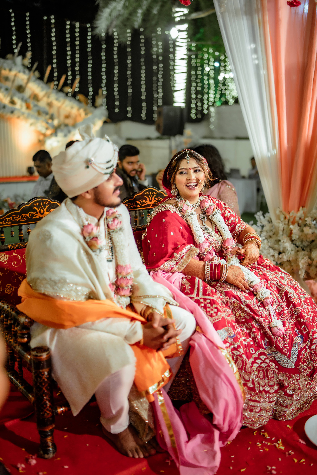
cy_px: 238
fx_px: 462
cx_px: 158
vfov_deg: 54.4
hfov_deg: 37.9
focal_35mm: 35
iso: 320
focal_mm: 35
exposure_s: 1/250
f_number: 1.4
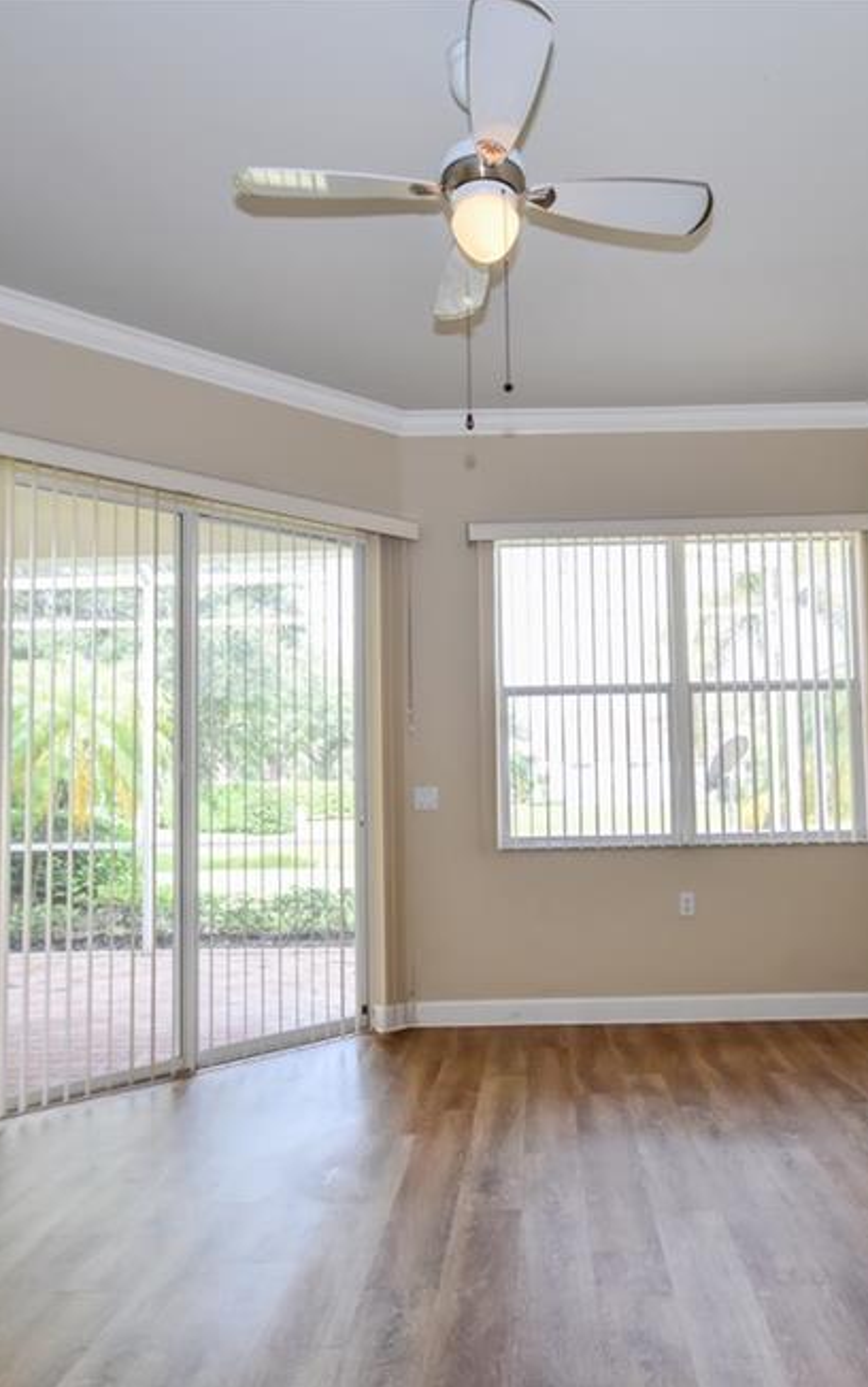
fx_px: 908
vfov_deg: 74.7
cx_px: 560
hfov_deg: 50.4
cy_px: 721
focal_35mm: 24
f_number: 6.3
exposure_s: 1/160
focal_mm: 10
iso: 400
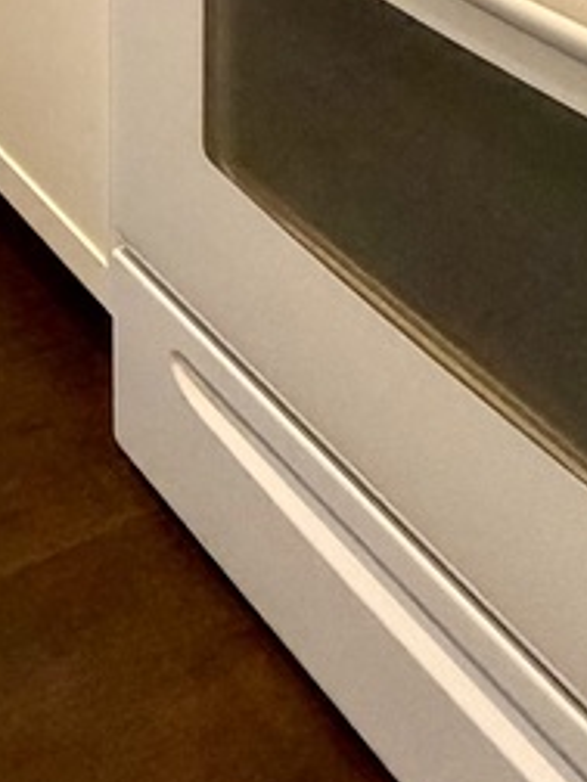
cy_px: -673
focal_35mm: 60
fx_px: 1357
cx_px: -401
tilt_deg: -4.1
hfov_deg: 19.6
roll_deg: +1.8
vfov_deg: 20.6
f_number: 2.2
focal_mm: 2.22
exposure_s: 1/60
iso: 250
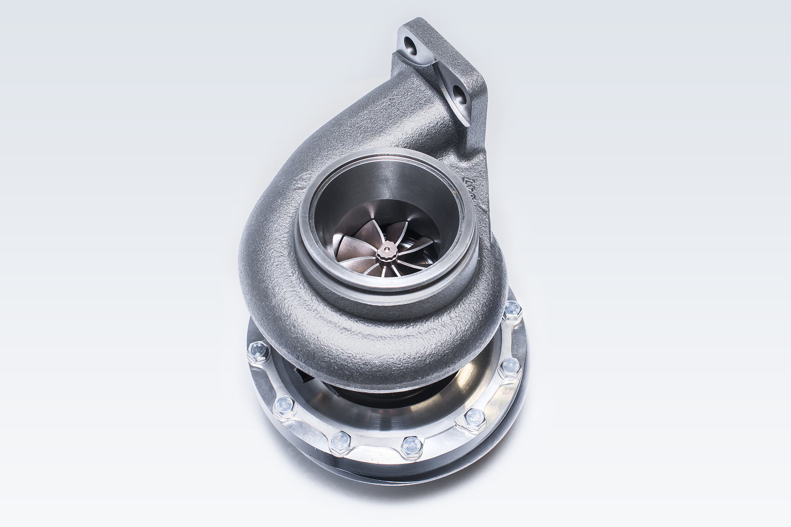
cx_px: 396
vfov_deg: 26.5
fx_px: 1120
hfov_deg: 38.9
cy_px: 264
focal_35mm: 51
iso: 200
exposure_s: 1/60
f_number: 10
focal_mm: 34
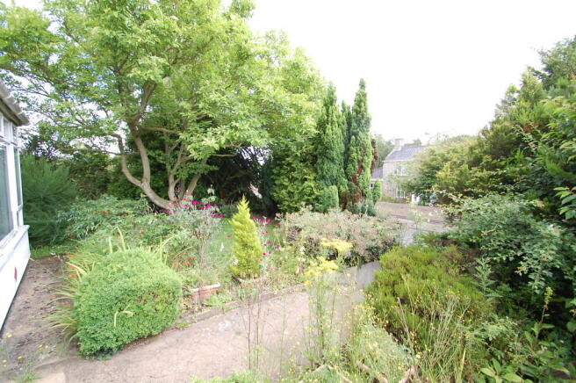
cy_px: 192
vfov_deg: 77.2
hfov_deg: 100.4
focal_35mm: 15
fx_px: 240
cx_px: 288
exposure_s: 1/125
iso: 400
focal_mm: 10
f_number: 5.6
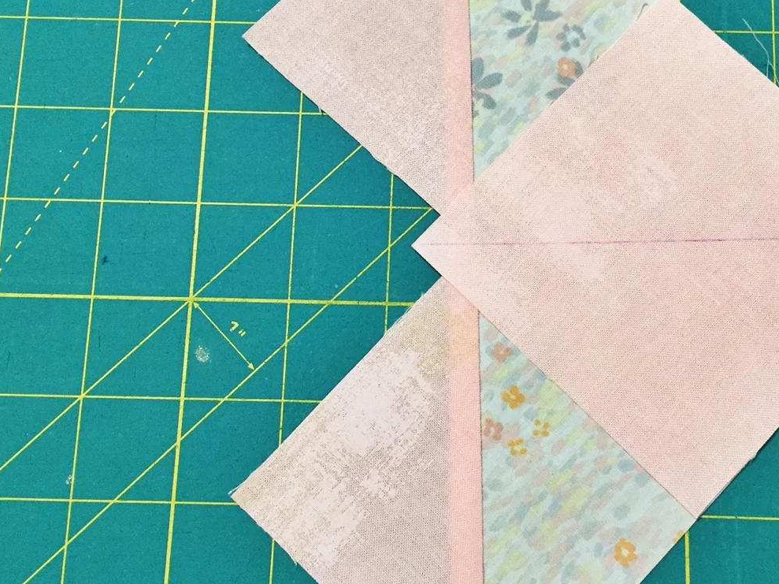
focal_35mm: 44
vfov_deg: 32.8
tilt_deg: -78.8
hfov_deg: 42.7
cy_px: 243
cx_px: 475
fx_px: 990
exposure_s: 1/33
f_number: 2.2
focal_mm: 4.15
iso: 200
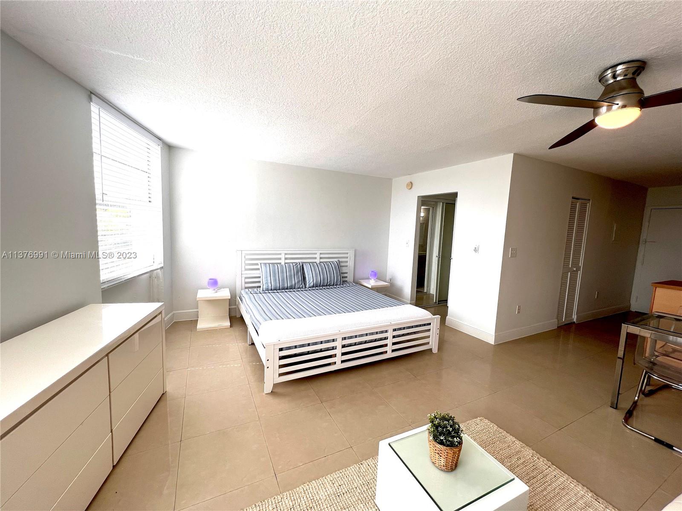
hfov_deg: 106.2
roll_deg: -1.8
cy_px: 256
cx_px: 341
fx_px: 256
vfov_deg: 89.9
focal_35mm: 13
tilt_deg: -7.0
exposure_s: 1/237
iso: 32
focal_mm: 1.57
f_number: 1.8
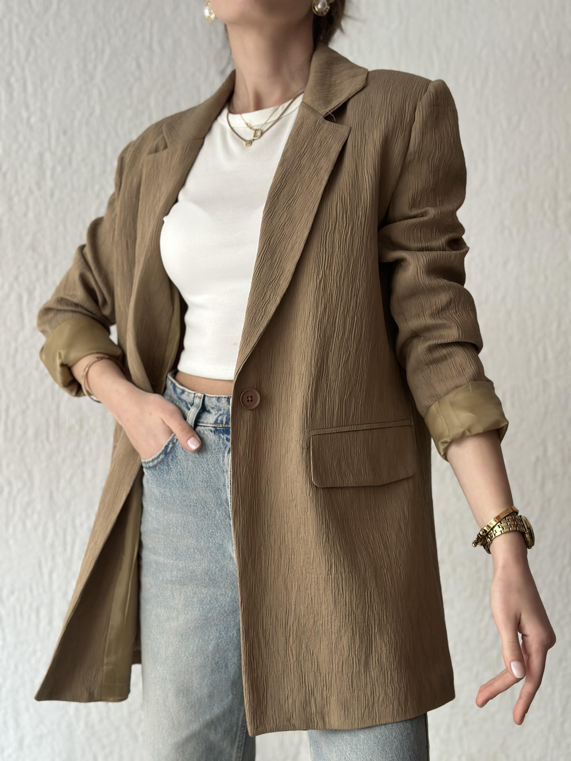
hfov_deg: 30.3
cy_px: 380
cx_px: 286
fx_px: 1056
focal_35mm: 48
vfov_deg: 39.7
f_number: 1.78
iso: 160
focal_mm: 6.86
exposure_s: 1/60
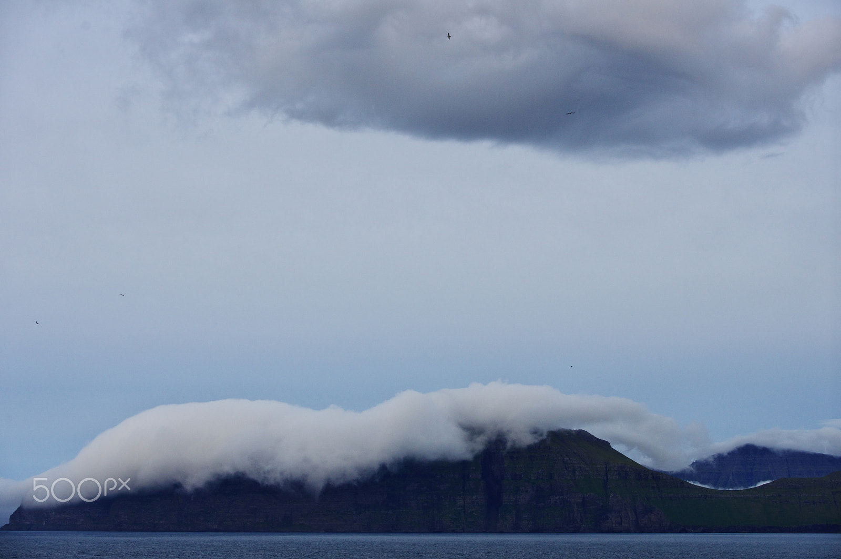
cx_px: 420
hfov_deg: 35.1
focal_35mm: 57
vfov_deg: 23.7
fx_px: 1330
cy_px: 280
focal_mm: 38
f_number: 11
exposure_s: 1/125
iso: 200
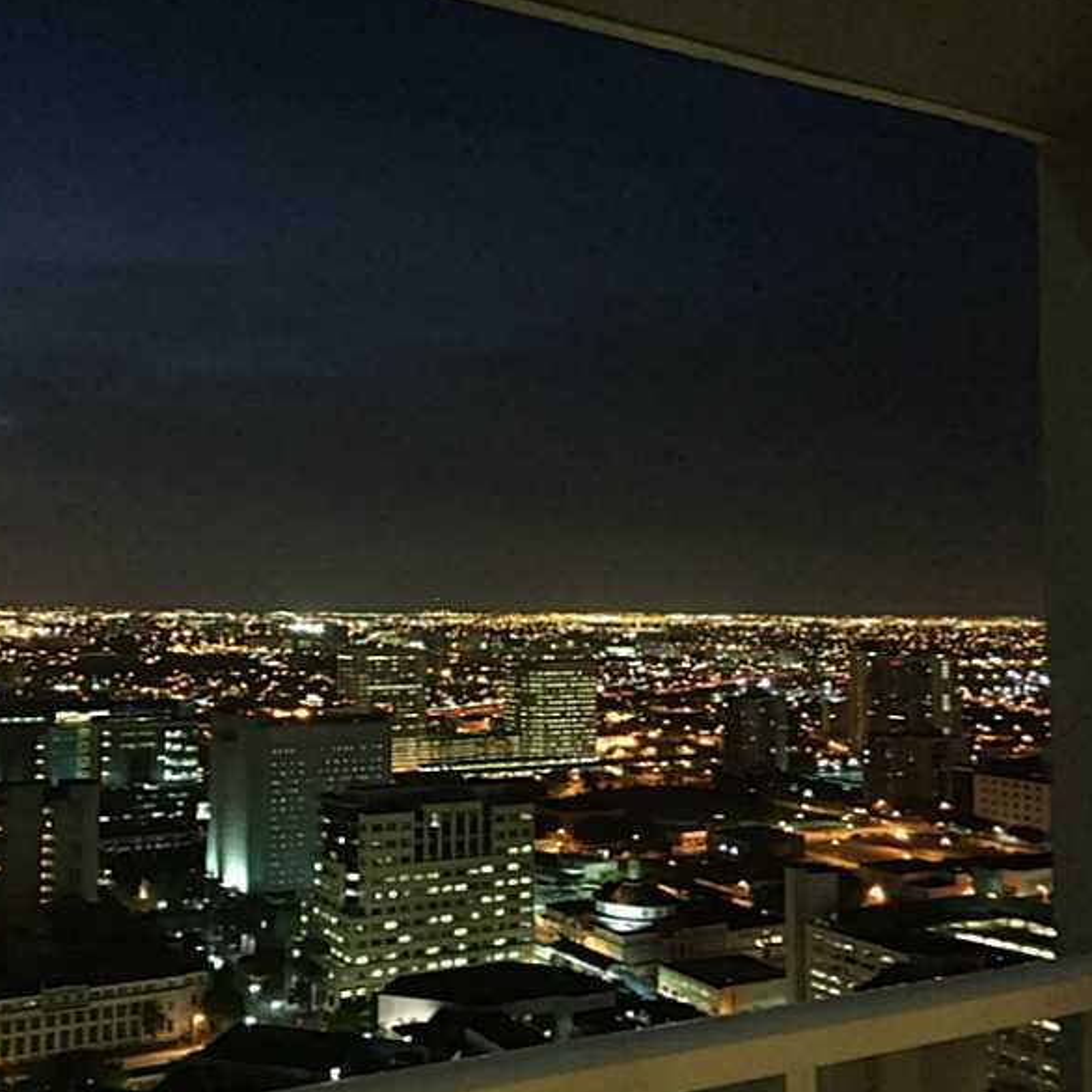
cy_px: 548
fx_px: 1249
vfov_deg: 47.2
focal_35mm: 35
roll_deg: -1.2
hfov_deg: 46.7
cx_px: 395
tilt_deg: +2.9
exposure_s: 1/15
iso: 640
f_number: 2.2
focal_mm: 4.15
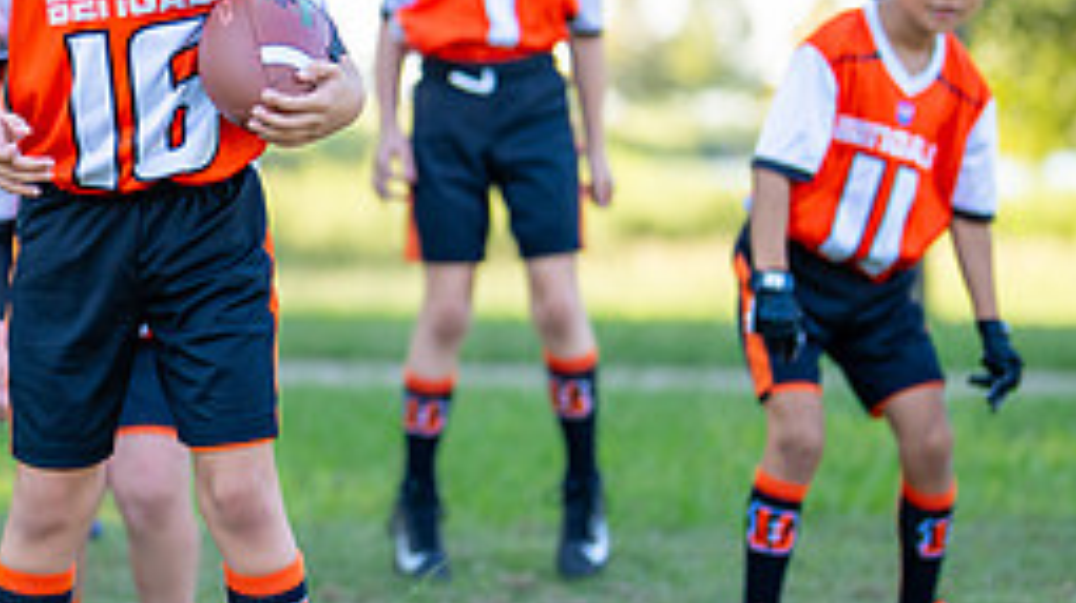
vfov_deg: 7.9
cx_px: 200
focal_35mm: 153
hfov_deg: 14.0
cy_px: 209
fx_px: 4362
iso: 100
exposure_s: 1/1250
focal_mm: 50
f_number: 1.2
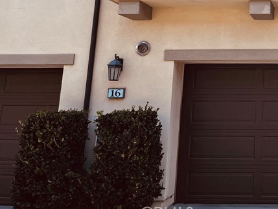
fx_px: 498
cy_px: -27
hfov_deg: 28.6
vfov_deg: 22.2
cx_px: 299
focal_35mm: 62
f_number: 1.6
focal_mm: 5.1
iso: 50
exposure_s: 1/1140
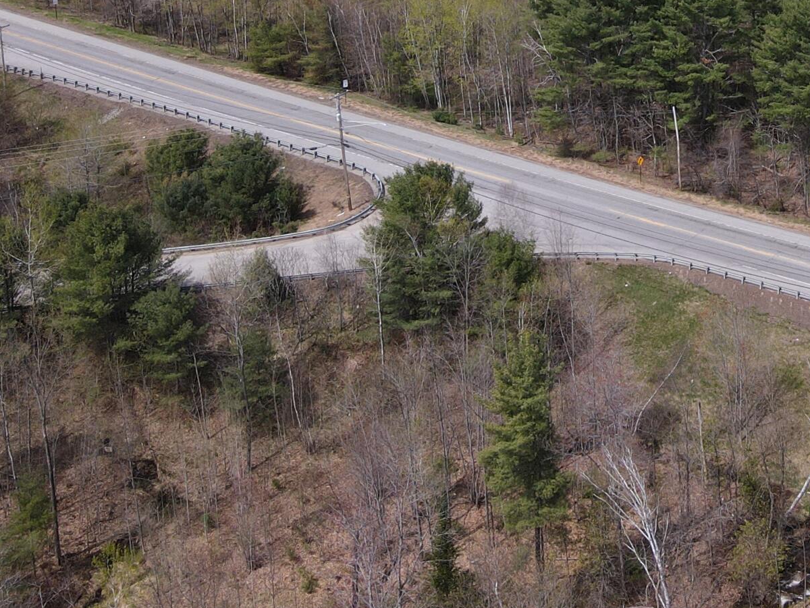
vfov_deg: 22.7
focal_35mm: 60
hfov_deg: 30.7
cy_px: -95
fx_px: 1404
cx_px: 730
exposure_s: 1/15
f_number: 2.8
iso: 130
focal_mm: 4.5
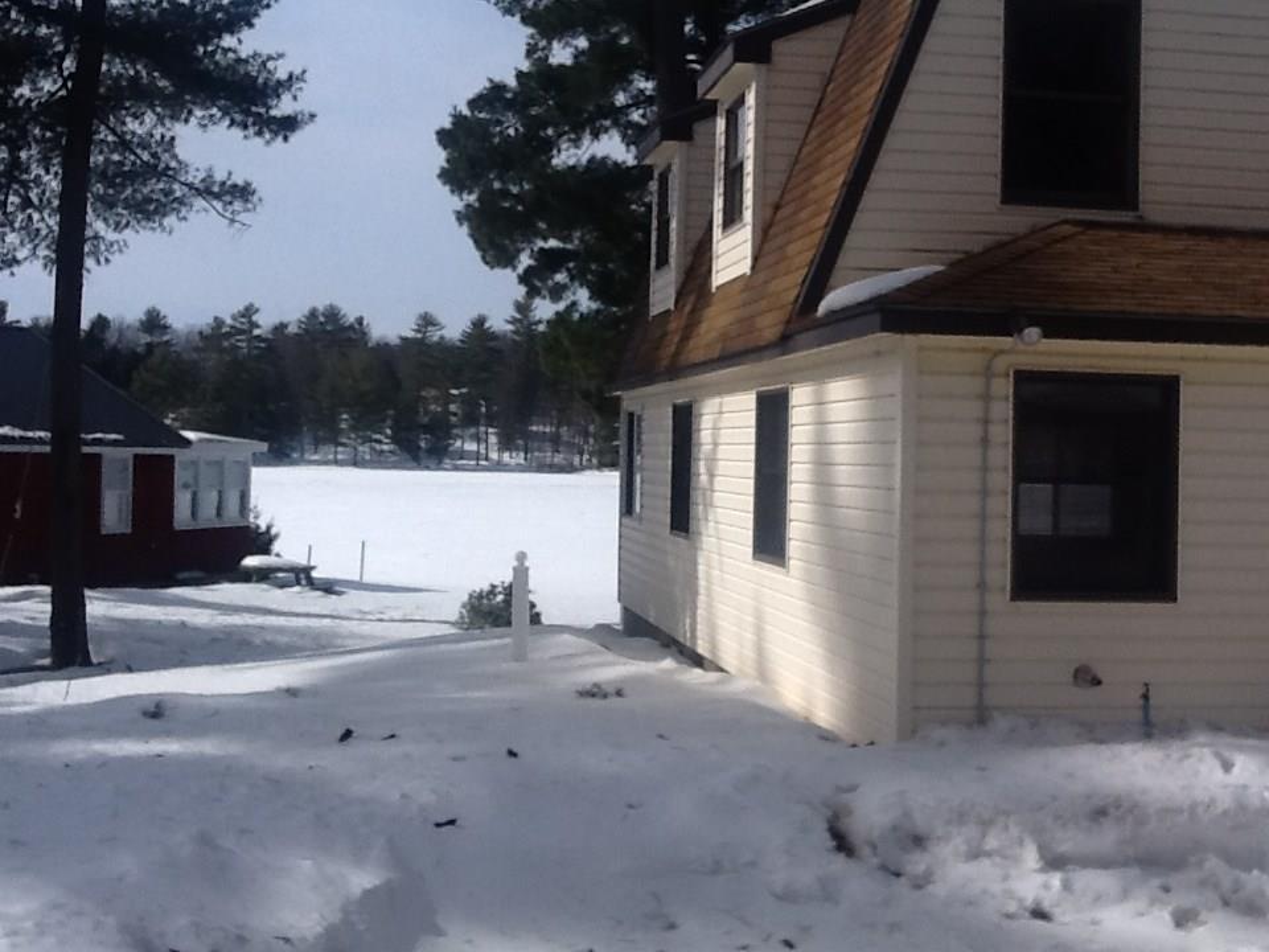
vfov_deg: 32.9
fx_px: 1613
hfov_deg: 42.9
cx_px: 634
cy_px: 476
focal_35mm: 44
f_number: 2.4
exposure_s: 1/3344
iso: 40
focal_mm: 2.03
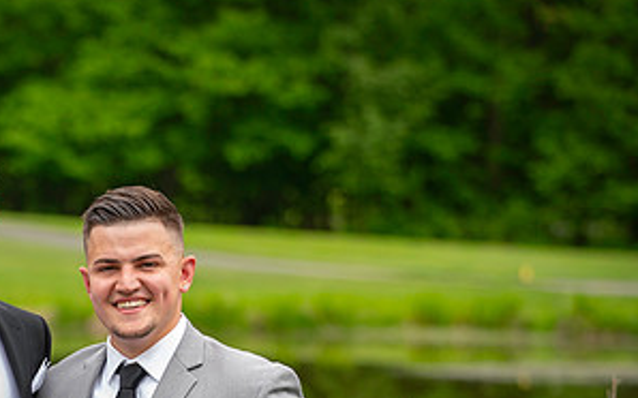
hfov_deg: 10.3
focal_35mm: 202
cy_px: 398
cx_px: 77
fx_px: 3511
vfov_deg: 6.5
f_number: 2.8
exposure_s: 1/250
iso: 64
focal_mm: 102
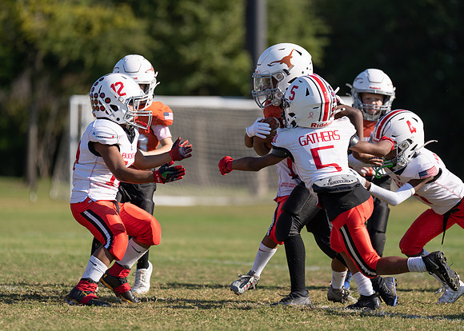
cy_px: 186
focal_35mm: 269
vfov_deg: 5.4
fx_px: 3539
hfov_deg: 7.5
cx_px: 220
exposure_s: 1/3200
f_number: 2.8
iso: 160
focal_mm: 200
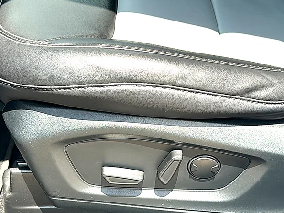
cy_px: 117
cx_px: 140
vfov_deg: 27.5
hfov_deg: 36.2
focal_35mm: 53
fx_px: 435
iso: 80
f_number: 1.78
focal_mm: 6.86
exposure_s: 1/672
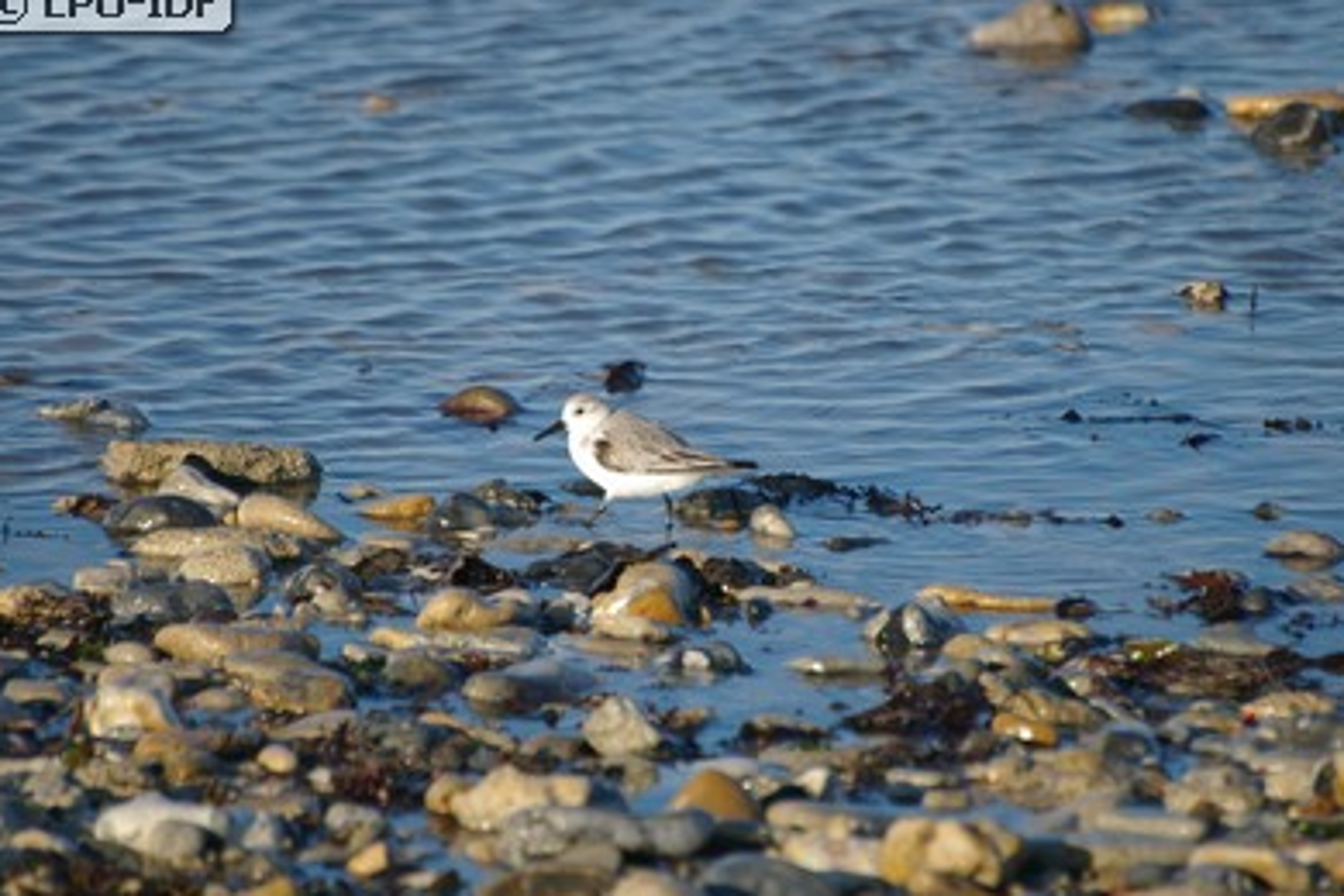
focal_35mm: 473
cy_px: 450
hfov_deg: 4.4
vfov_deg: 2.9
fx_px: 17657
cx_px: 693
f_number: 6.7
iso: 200
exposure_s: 1/500
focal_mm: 300
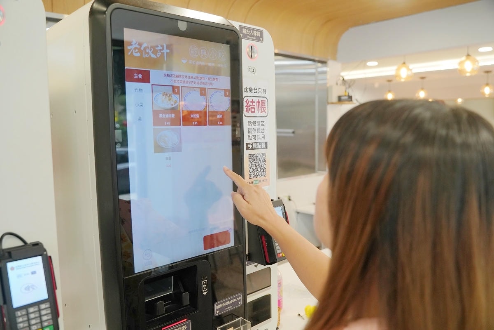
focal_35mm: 28
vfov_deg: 46.4
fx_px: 384
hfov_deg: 65.5
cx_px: 247
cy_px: 165
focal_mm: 28
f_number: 4
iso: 1600
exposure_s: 1/160
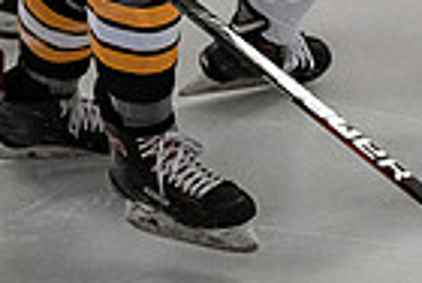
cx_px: 414
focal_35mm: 502
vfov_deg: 2.7
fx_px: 5897
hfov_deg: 4.1
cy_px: -289
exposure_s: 1/800
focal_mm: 70
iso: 1600
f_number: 3.2
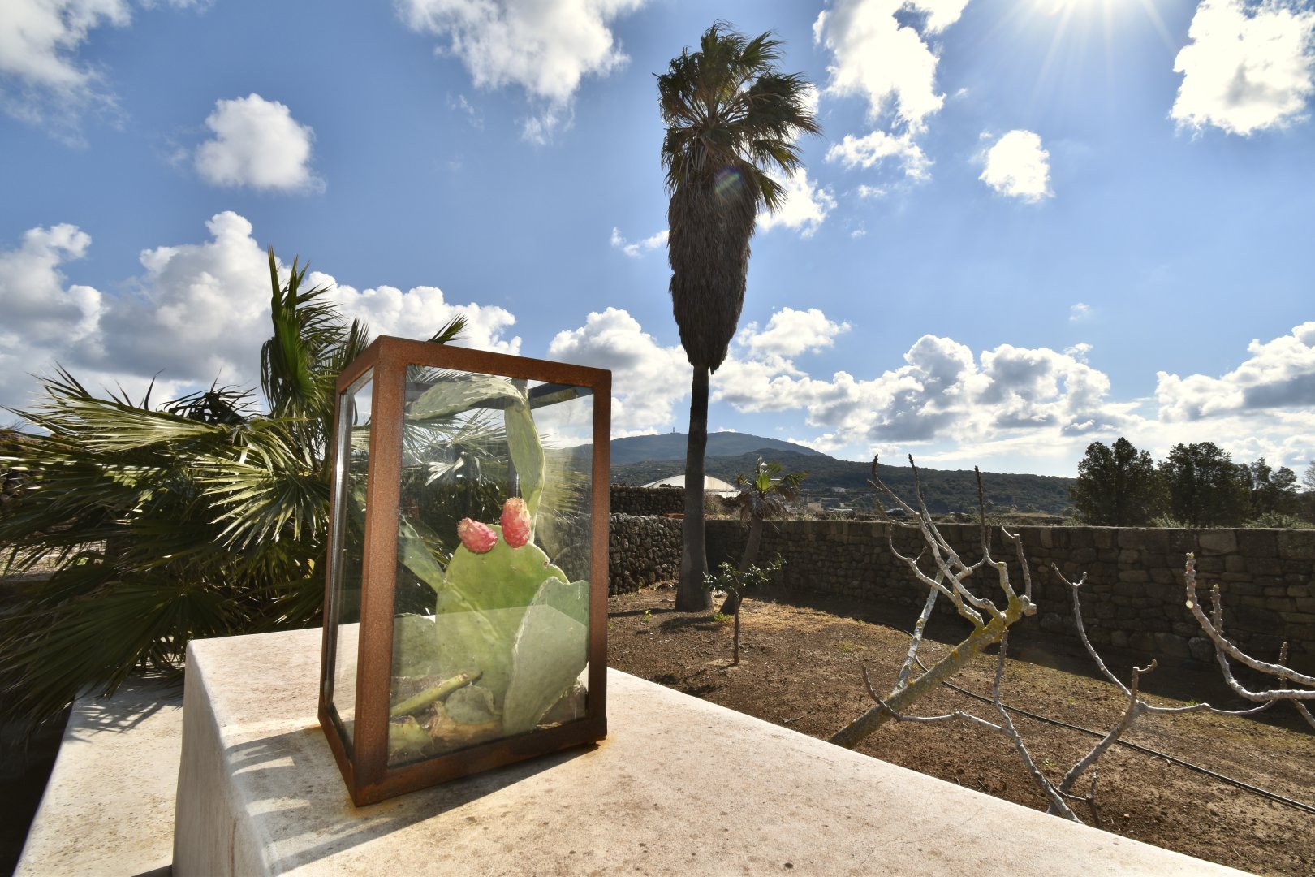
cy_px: 438
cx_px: 658
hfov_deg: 100.4
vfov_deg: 77.3
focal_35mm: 15
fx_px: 548
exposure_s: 1/200
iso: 100
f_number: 14
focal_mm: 10
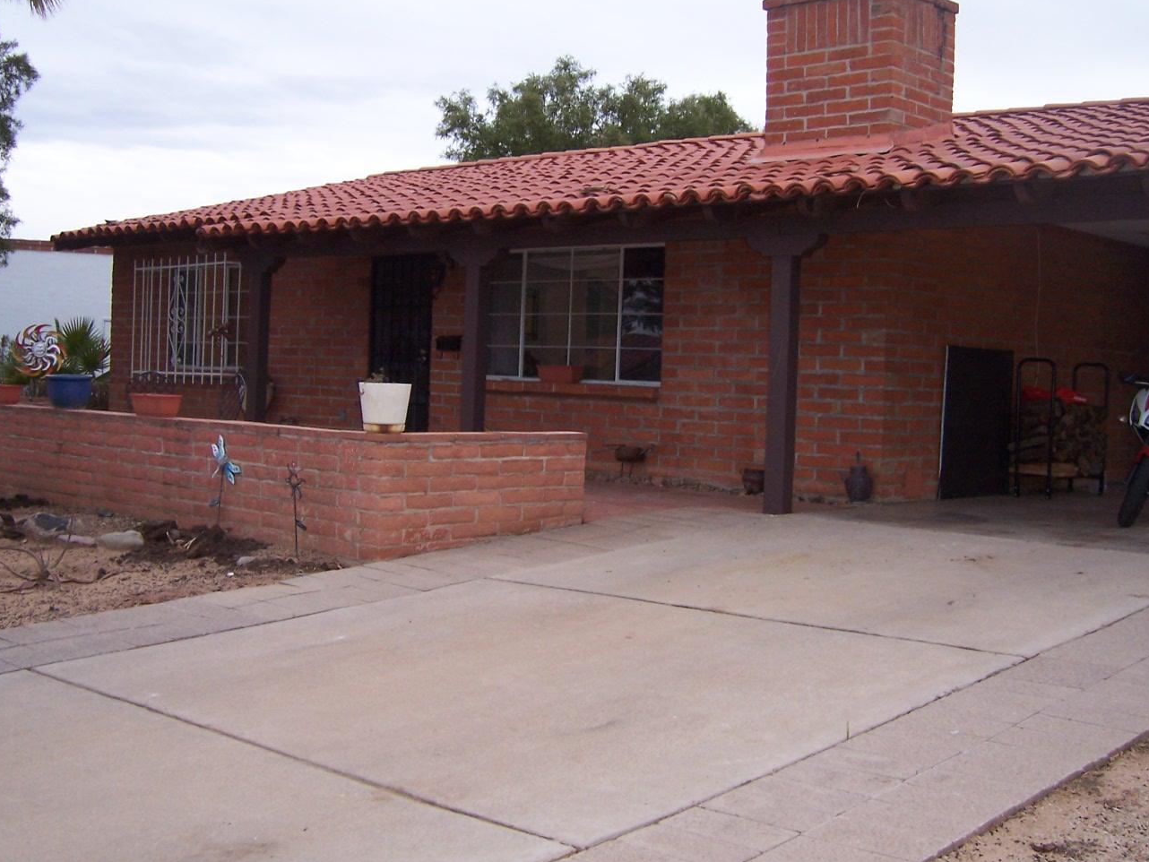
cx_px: 547
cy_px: 378
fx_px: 1394
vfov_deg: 34.3
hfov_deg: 44.8
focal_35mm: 42
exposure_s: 1/60
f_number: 3
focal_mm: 6
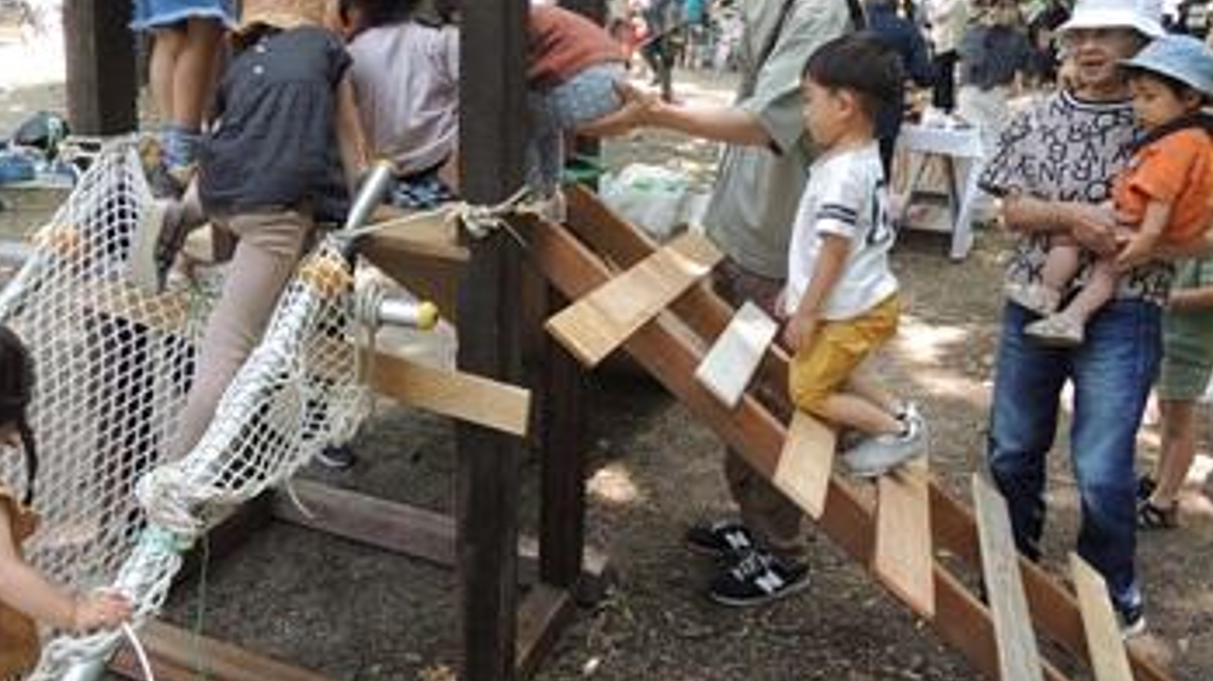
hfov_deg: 64.2
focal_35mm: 30
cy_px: 243
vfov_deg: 38.6
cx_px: 549
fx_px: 965
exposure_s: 1/100
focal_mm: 4.3
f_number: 2.8
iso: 100
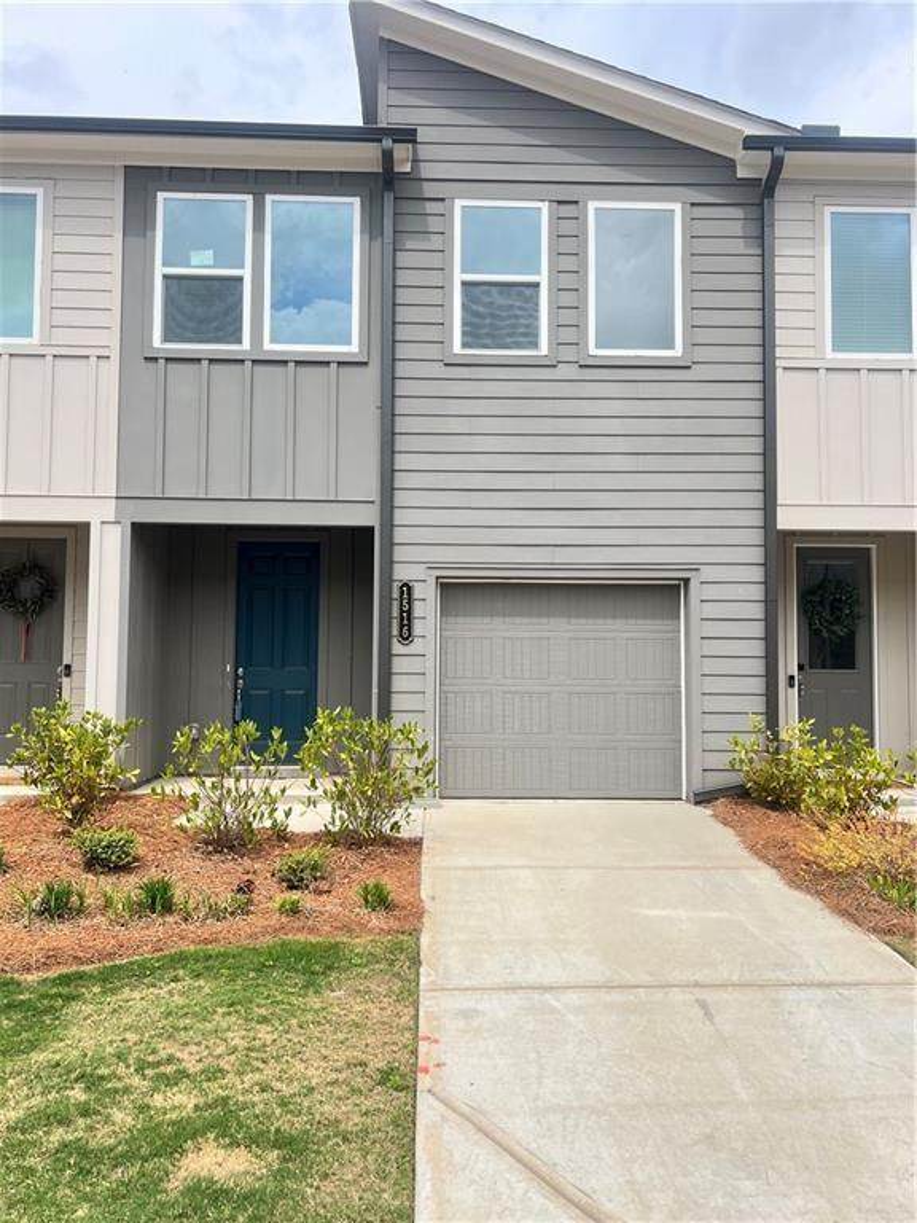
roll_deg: -0.1
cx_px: 458
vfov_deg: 67.3
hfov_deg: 53.1
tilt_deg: +3.8
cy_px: 612
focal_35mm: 26
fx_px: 918
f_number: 1.5
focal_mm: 5.7
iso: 50
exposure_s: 1/1669
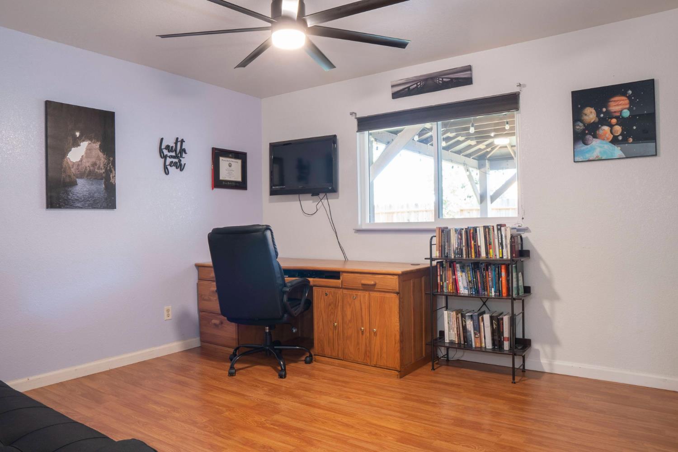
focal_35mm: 24
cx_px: 339
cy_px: 226
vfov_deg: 53.1
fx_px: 452
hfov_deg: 73.7
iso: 100
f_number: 14
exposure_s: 4
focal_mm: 16
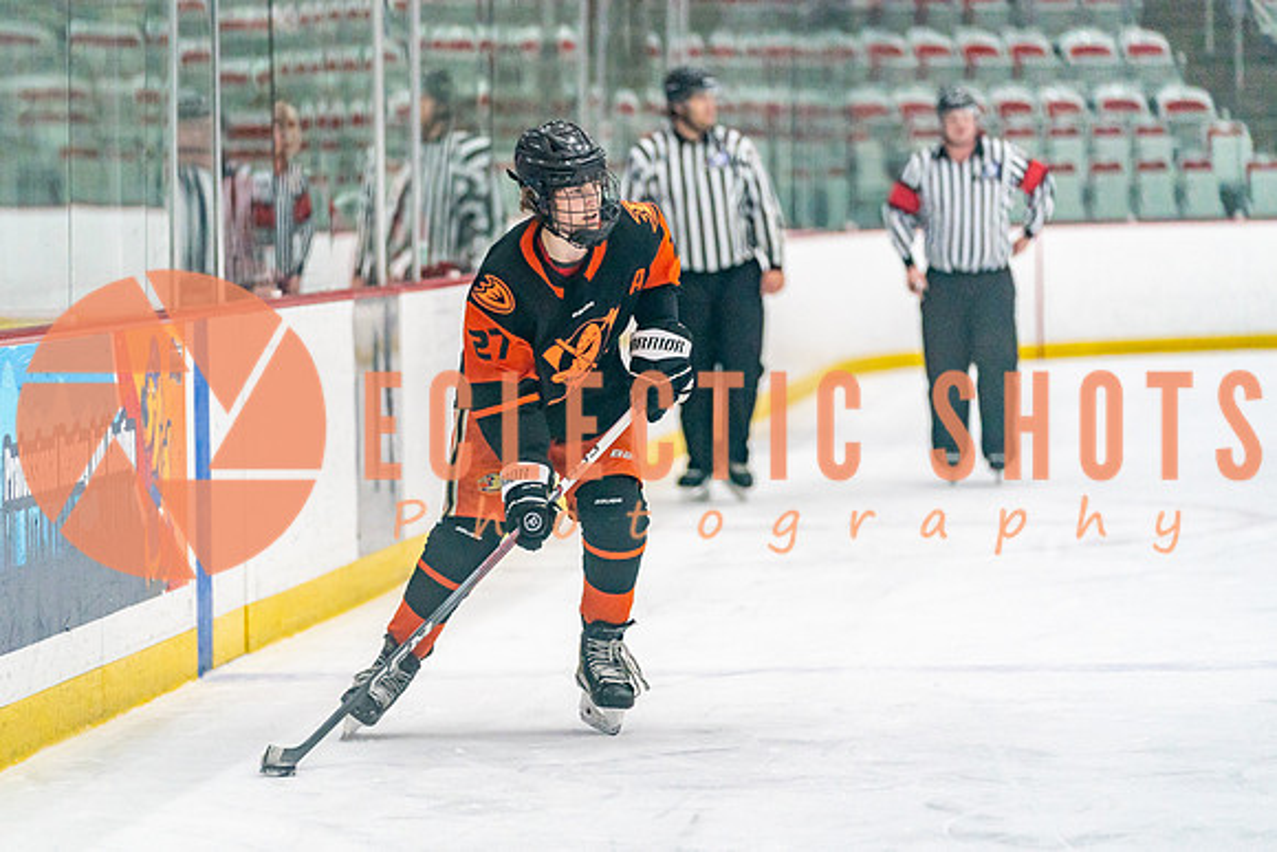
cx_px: 522
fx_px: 6652
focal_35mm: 187
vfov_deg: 7.3
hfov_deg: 11.0
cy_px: 503
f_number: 2.8
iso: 3200
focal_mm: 158
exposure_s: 1/1250
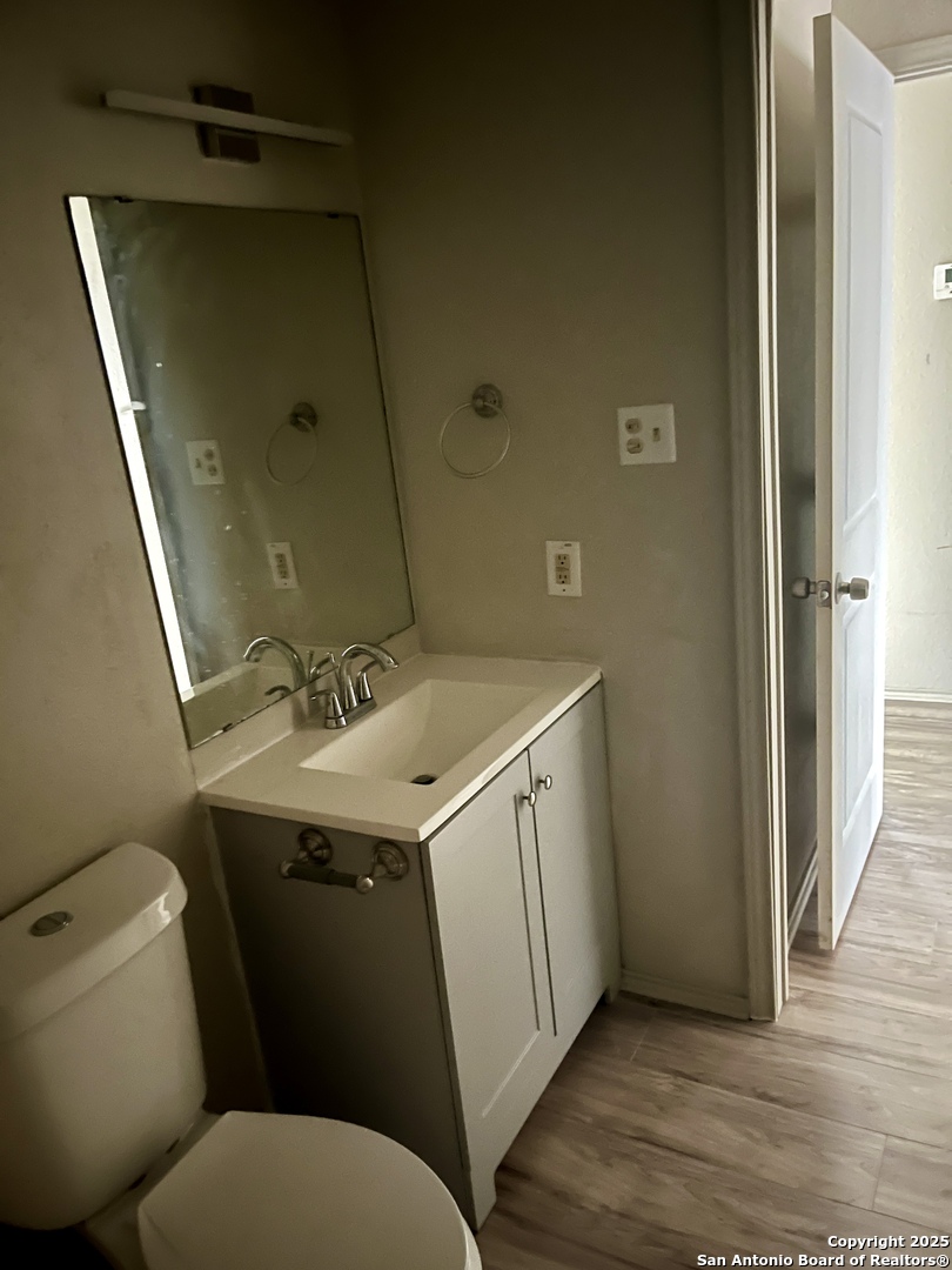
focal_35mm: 26
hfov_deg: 53.1
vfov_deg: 67.3
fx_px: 953
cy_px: 635
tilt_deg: -17.3
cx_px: 476
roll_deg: +6.7
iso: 1000
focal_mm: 5.1
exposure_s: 1/5
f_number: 1.6
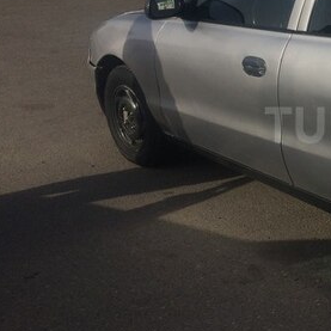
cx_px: 387
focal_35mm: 61
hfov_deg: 25.5
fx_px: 660
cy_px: 125
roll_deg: +0.6
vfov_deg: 28.1
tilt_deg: -18.0
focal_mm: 4.15
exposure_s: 1/4566
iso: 32
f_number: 2.2
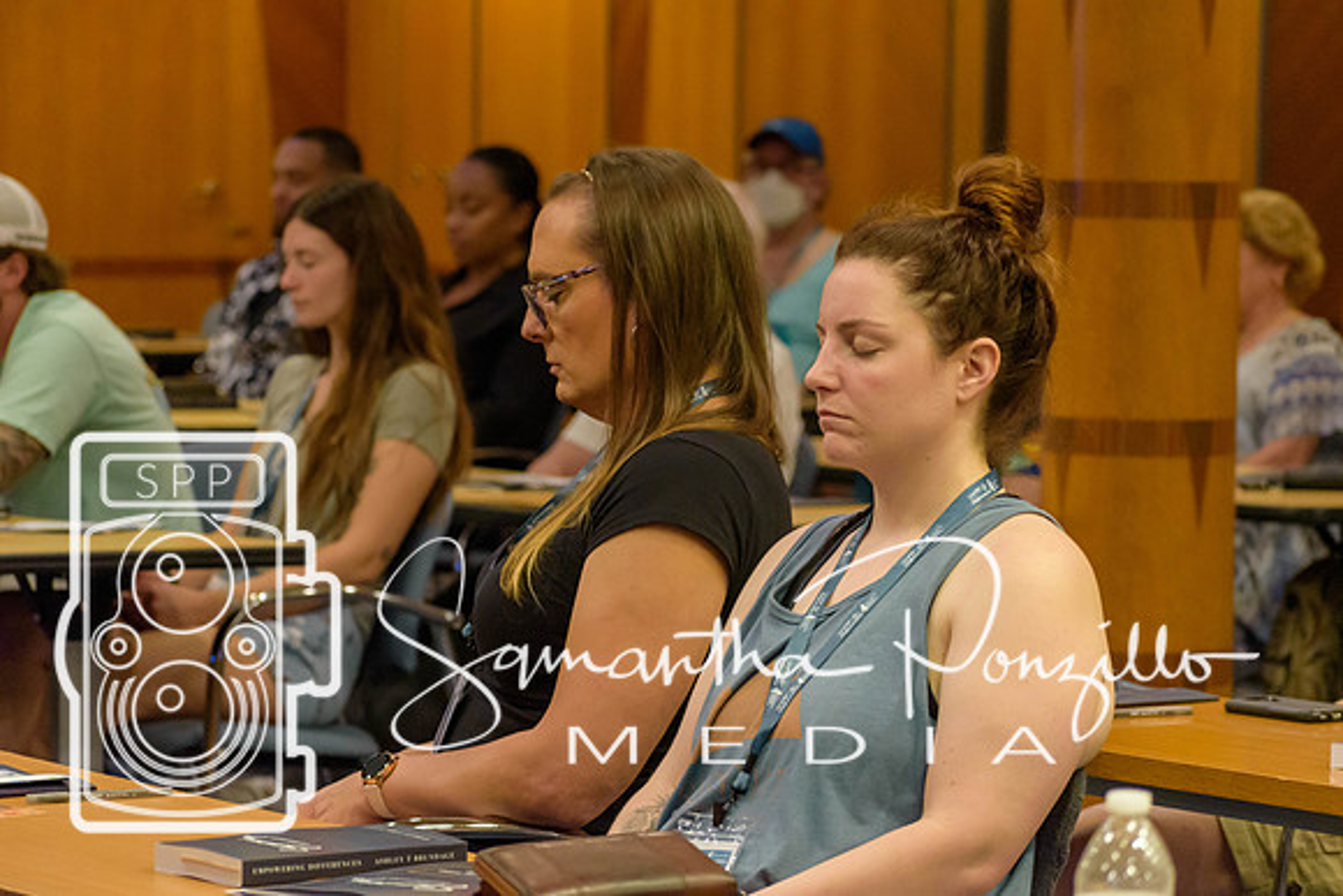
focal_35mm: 153
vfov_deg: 9.0
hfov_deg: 13.4
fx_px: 5717
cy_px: 448
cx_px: 672
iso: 3200
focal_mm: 102
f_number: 4.8
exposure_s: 1/125
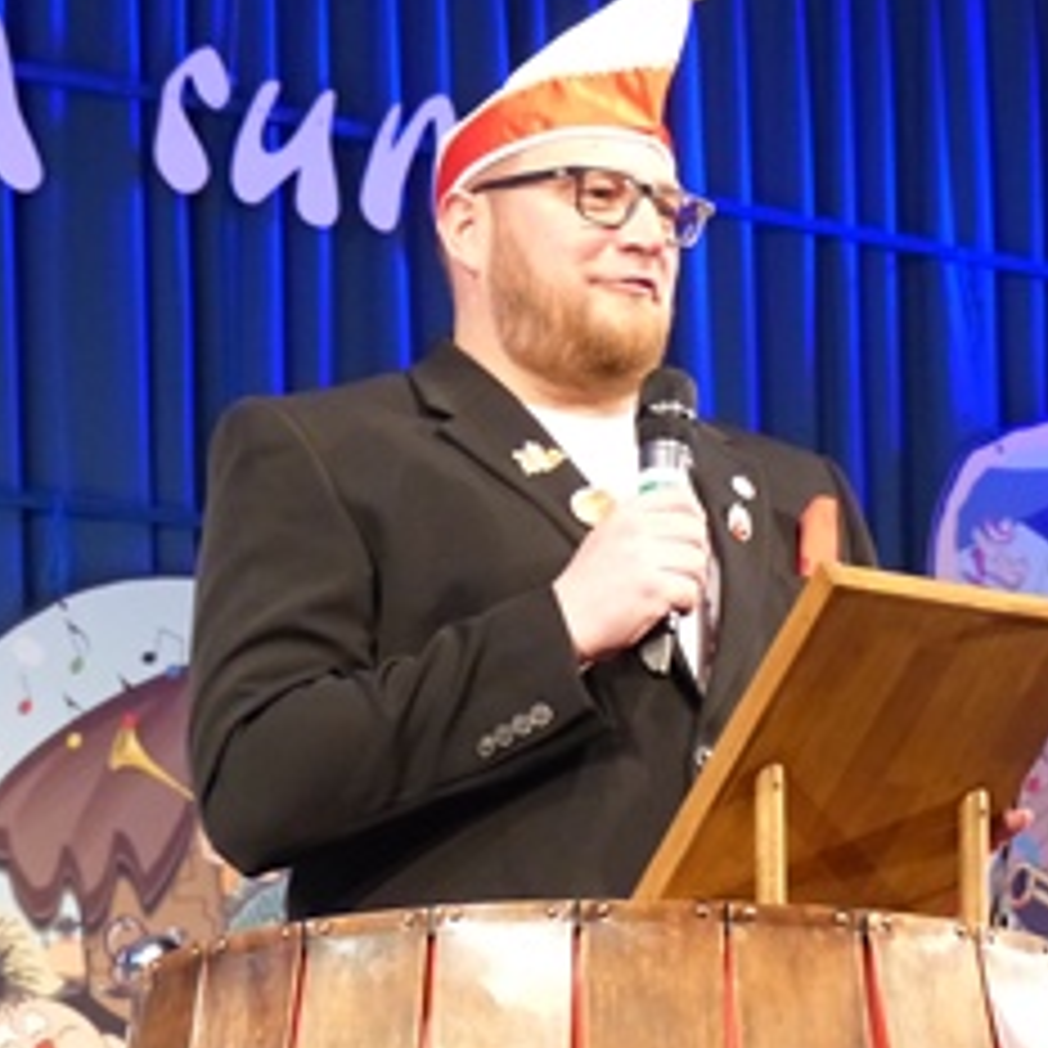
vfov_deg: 8.0
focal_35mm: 220
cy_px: 549
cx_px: 634
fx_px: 7535
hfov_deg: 8.0
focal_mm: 26.1
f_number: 2.8
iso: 800
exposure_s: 1/50
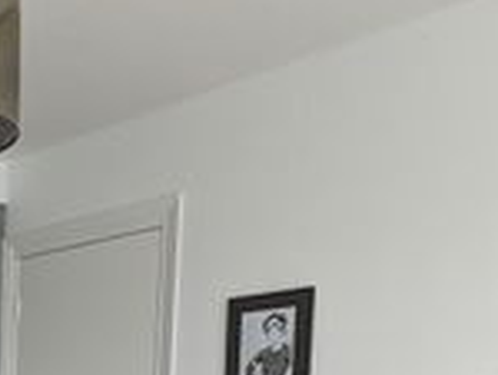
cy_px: 601
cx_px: -149
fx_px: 922
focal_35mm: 64
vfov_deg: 19.3
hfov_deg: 25.9
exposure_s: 1/100
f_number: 2.2
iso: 43
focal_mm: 2.35
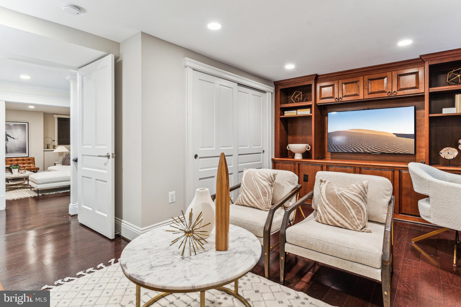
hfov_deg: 93.3
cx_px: 230
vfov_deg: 70.4
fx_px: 218
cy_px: 154
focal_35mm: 17
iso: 200
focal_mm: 11.5
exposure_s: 1/1.25
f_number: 10
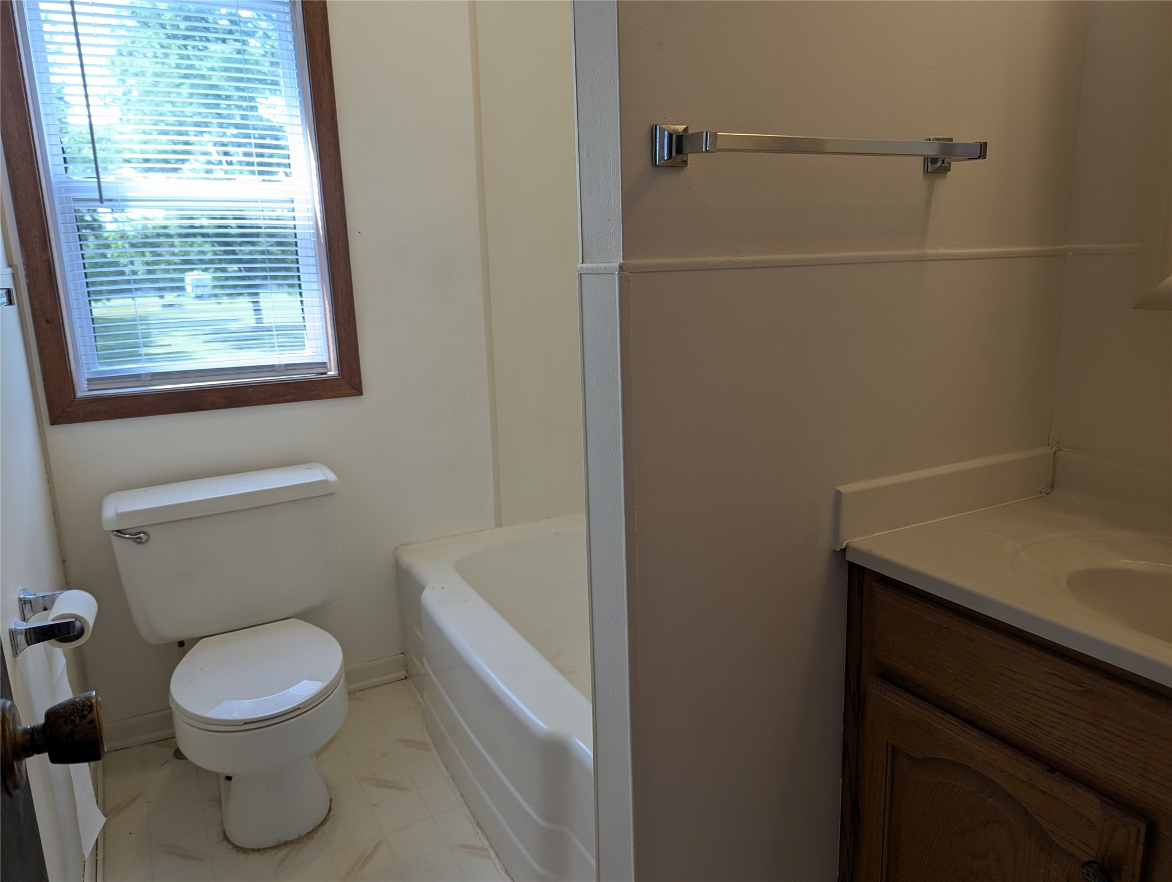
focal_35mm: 24
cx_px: 586
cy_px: 441
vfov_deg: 56.9
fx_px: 814
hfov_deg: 71.5
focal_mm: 6.81
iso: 28
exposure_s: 1/120
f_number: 1.85
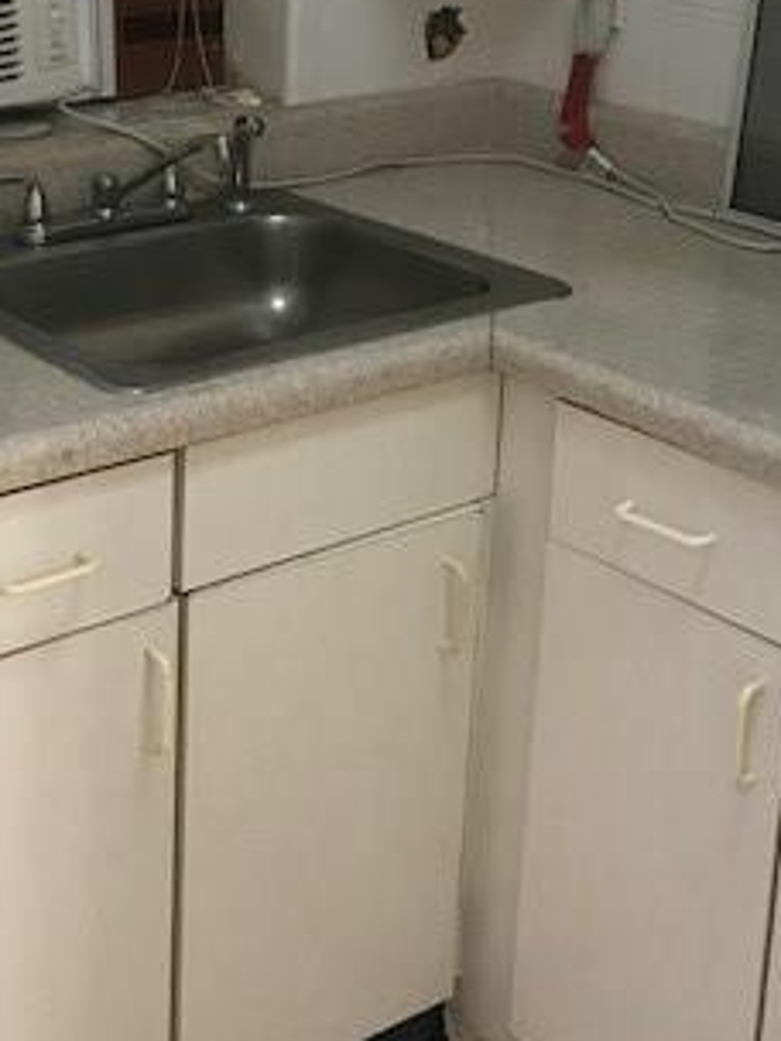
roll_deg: -1.4
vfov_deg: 31.6
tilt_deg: -14.1
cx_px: 134
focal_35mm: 59
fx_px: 1775
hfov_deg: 24.3
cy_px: 168
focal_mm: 3.99
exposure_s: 1/15
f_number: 1.8
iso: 50
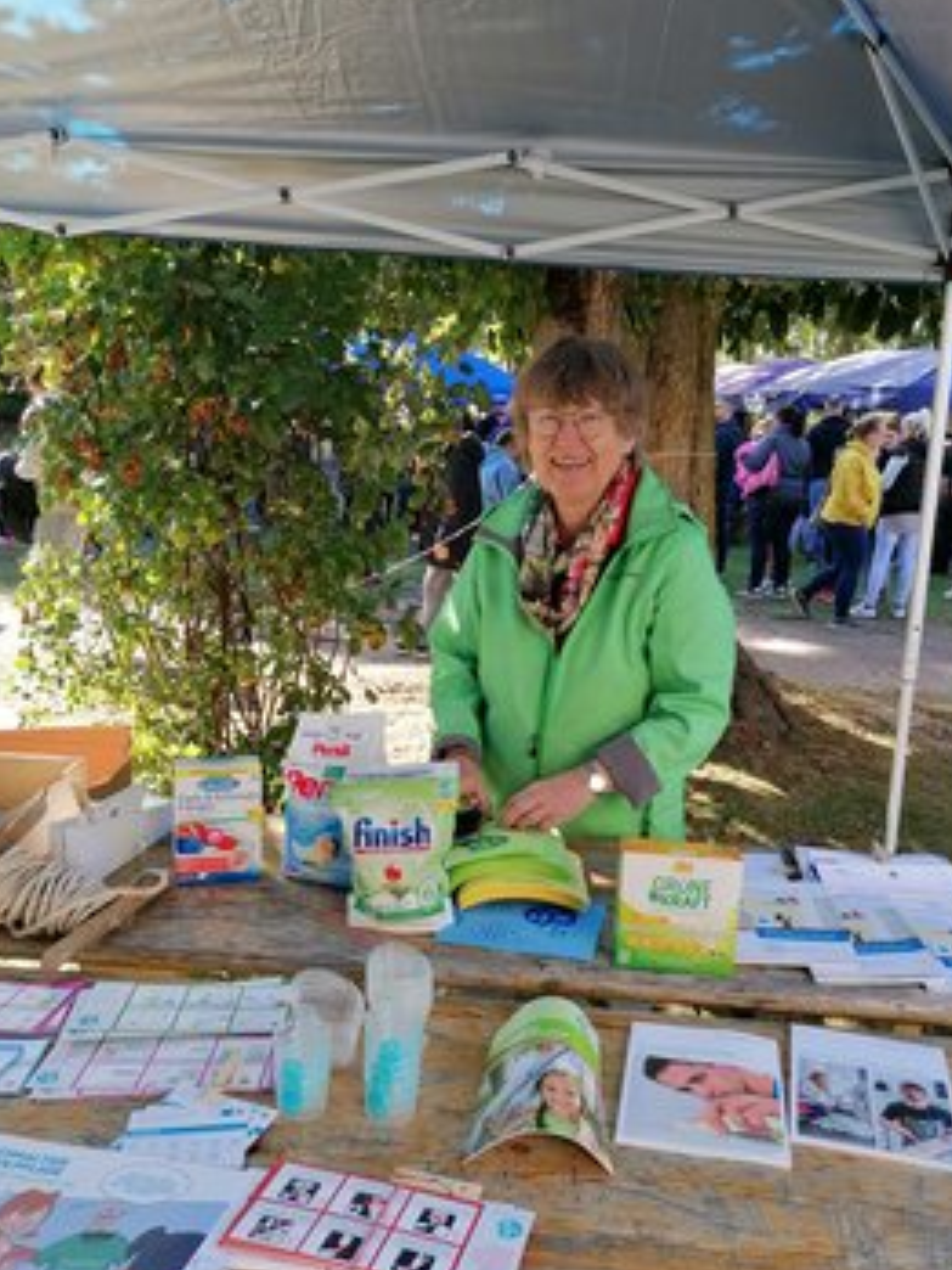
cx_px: 503
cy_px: 704
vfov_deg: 58.2
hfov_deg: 45.4
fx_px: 1137
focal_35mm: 31
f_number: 1.8
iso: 50
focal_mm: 4.75
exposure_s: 1/177
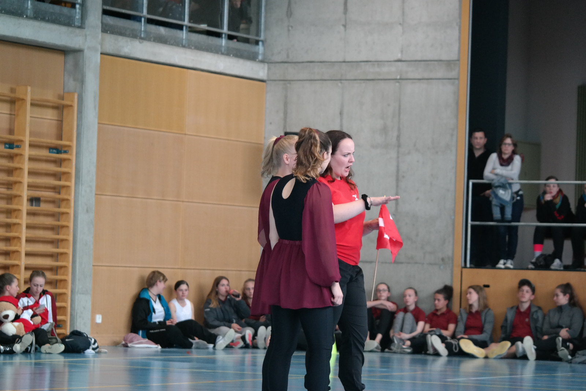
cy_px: 196
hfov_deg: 12.8
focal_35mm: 160
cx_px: 293
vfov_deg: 8.6
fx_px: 2604
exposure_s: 1/125
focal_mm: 104
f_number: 5
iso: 1600
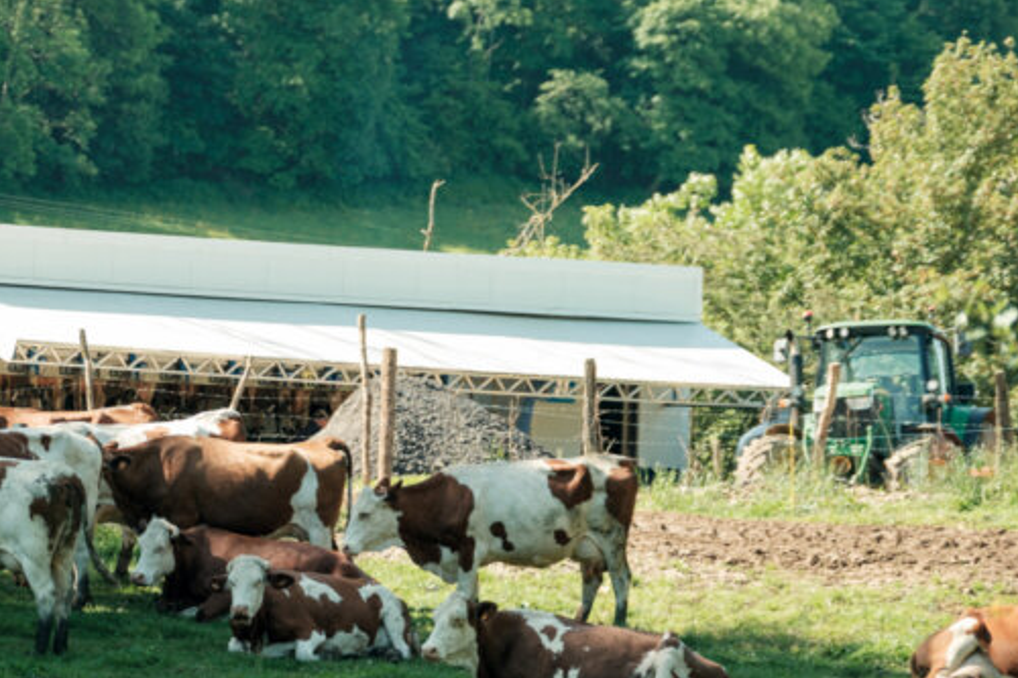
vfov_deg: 5.5
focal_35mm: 248
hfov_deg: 8.3
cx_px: -16
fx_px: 7010
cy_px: 174
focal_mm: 80.4
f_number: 3.2
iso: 125
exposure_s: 1/250
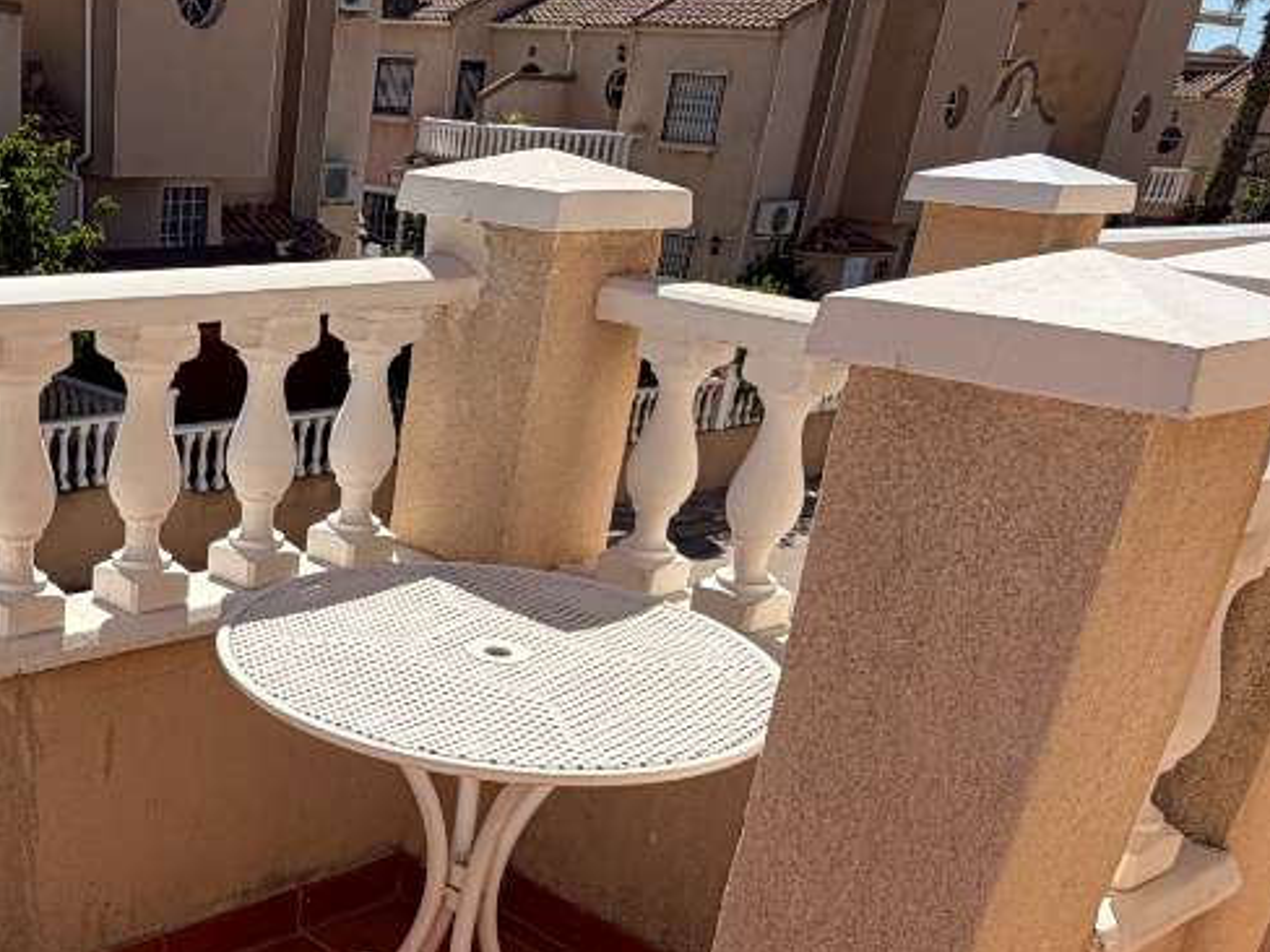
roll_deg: -2.4
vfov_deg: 32.1
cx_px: 159
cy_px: 847
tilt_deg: -26.8
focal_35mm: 43
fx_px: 1578
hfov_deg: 40.9
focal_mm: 2.22
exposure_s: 1/1033
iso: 20
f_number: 2.2
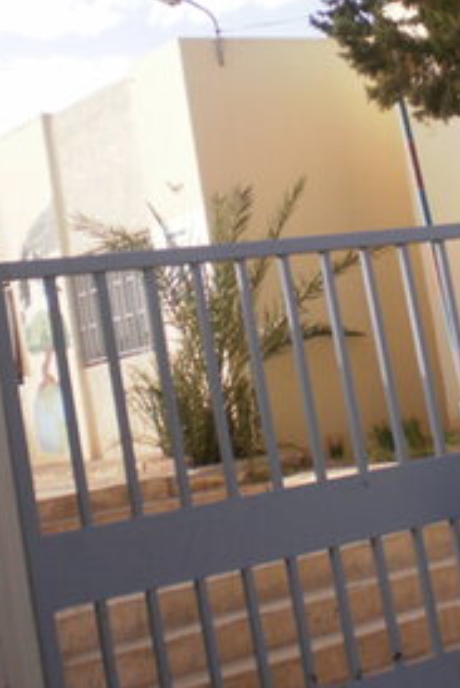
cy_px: 133
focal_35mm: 82
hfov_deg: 16.5
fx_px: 1570
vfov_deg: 24.3
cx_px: 415
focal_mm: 6.3
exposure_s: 1/400
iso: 100
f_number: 3.1
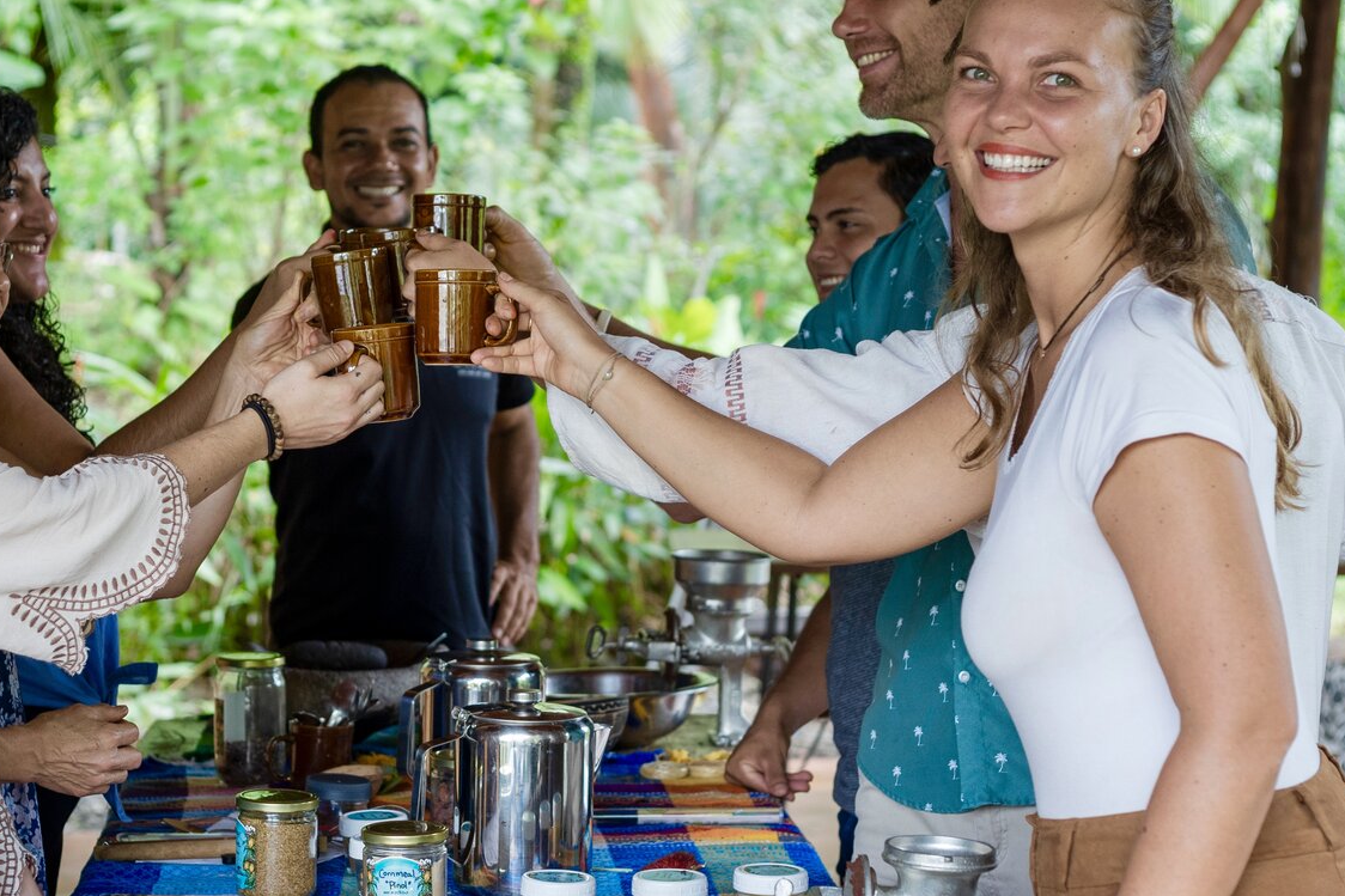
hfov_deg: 22.8
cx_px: 511
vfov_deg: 15.3
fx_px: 3324
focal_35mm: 89
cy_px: 546
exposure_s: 1/250
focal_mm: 50
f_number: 3.2
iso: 800
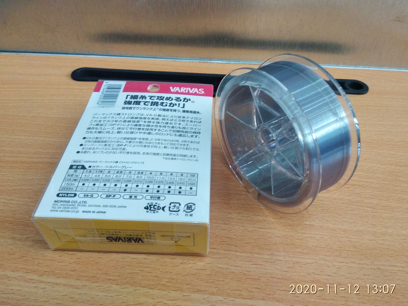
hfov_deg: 67.3
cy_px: 153
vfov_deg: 53.1
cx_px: 204
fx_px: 306
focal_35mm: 26
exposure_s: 1/25
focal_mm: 3.81
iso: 640
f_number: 2.2
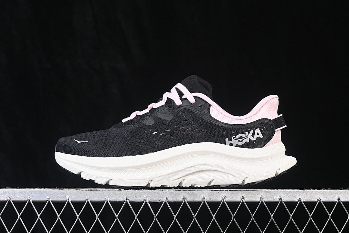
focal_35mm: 75
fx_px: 727
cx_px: 174
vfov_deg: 18.2
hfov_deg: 27.0
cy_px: 116
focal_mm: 50
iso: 160
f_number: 6.3
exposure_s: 1/60
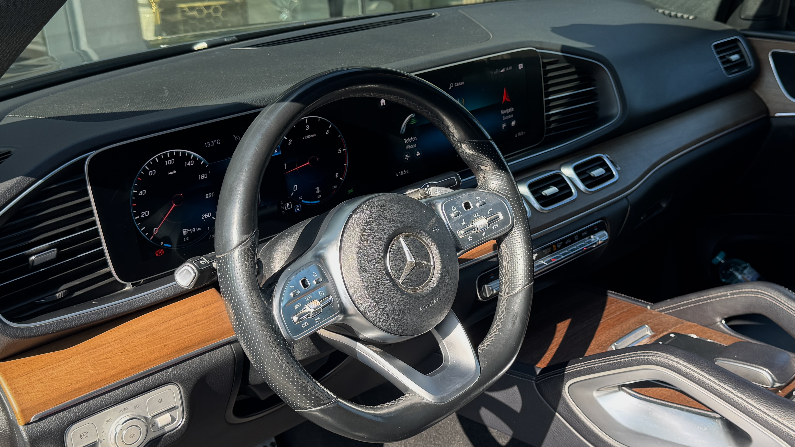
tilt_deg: -21.1
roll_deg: +3.0
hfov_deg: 52.4
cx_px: 482
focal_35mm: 38
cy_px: 191
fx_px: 801
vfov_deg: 31.1
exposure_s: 1/544
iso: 80
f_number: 1.78
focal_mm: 6.76
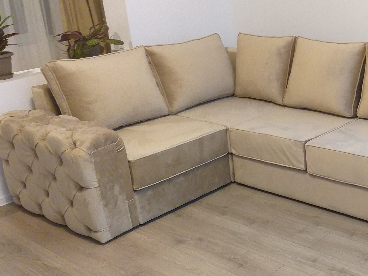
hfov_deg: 37.0
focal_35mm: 49
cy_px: 141
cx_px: 315
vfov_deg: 29.7
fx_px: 521
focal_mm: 3.93
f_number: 1.7
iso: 160
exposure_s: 1/33
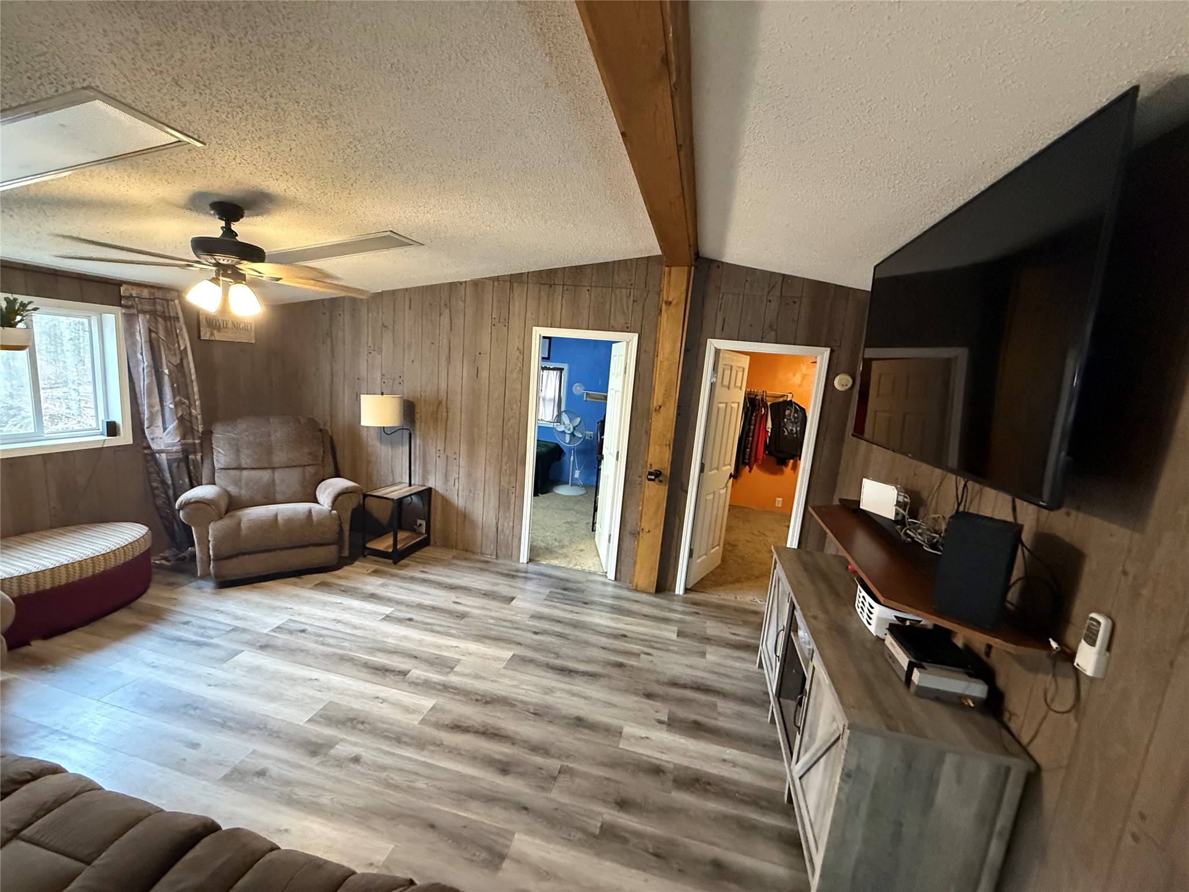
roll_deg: -5.5
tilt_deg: -9.1
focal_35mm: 14
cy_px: 446
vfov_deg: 85.7
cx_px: 594
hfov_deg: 102.1
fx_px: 481
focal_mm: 2.22
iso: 800
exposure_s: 1/60
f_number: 2.2
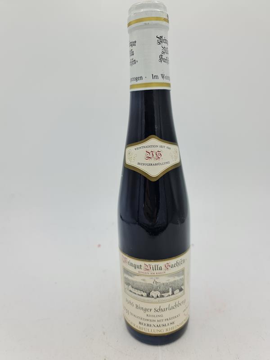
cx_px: 135
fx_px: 260
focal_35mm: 25
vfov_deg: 69.4
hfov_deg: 54.9
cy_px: 180
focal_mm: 7
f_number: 1.8
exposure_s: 1/367
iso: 50
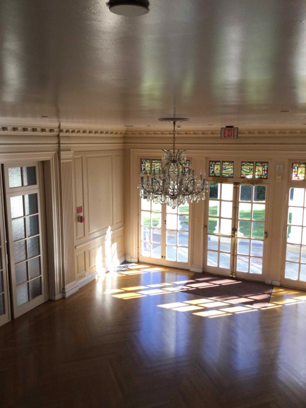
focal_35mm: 31
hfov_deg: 45.4
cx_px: 153
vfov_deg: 58.4
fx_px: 365
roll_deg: -1.0
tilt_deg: -9.4
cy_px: 204
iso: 40
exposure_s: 1/120
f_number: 2.4
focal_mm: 3.3
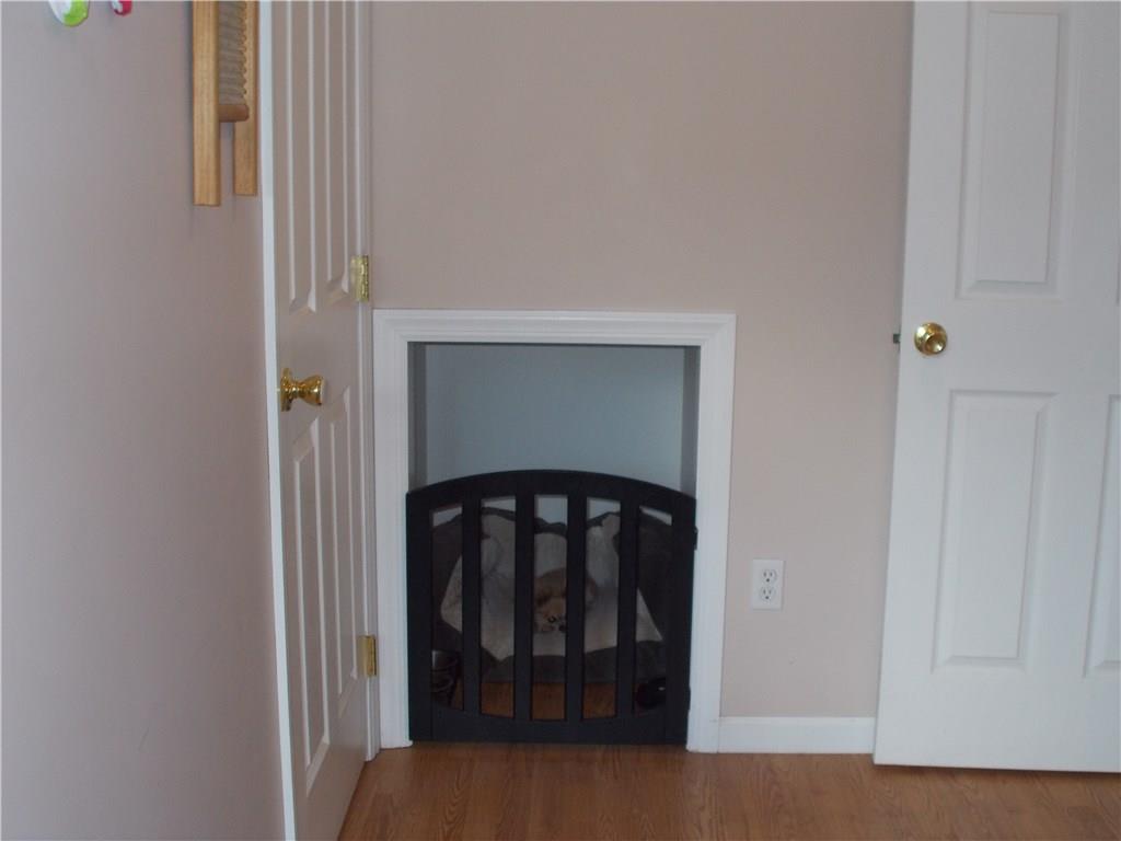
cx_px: 560
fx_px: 1425
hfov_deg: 42.9
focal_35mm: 44
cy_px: 420
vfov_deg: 32.9
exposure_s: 1/30
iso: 200
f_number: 4.2
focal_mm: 7.9
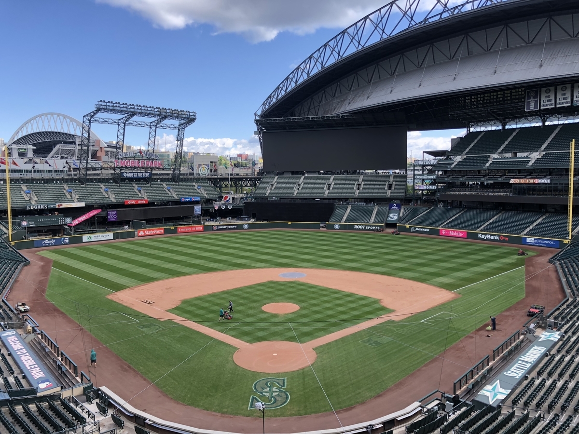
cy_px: 217
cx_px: 290
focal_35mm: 28
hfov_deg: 63.4
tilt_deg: -4.8
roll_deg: -0.7
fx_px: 468
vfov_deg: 49.7
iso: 20
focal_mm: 3.99
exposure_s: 1/397
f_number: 1.8
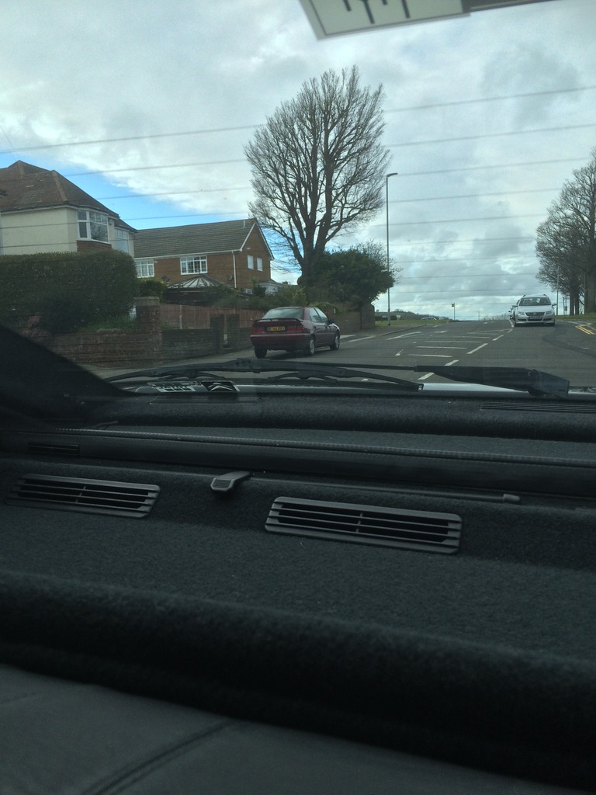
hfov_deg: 48.2
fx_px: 666
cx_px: 298
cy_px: 398
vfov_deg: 61.7
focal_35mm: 29
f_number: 2.2
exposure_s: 1/954
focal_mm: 4.15
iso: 32
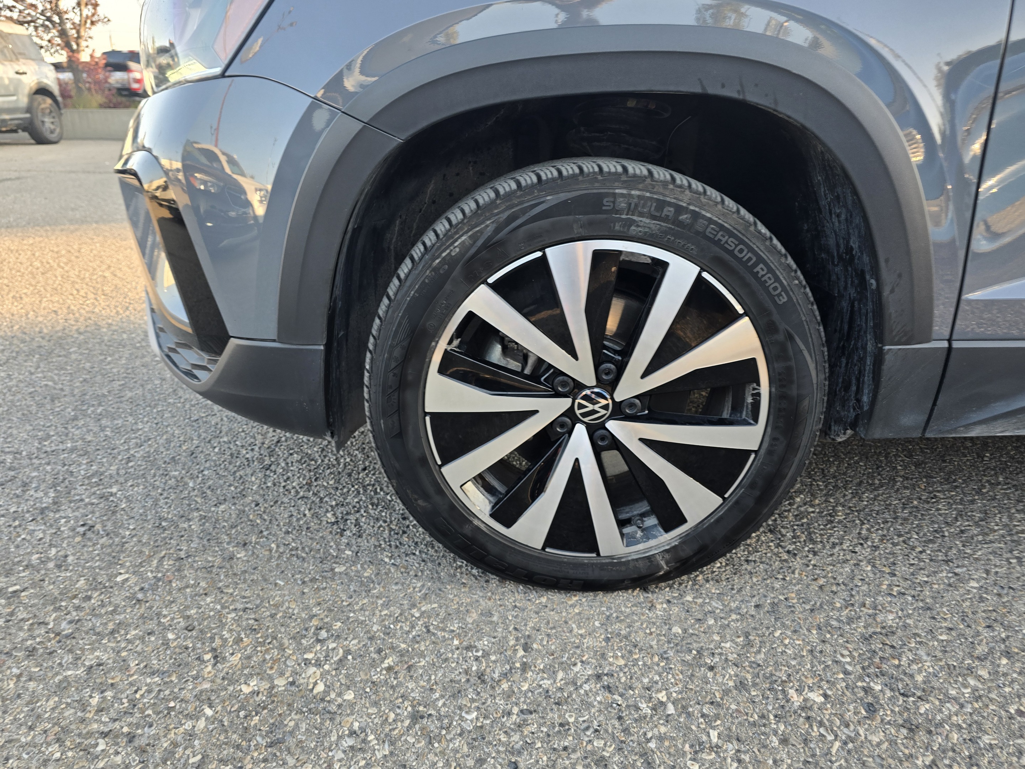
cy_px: 384
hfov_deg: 73.9
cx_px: 512
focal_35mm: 23
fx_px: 681
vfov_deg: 58.9
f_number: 1.7
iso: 64
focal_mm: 6.3
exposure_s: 1/180
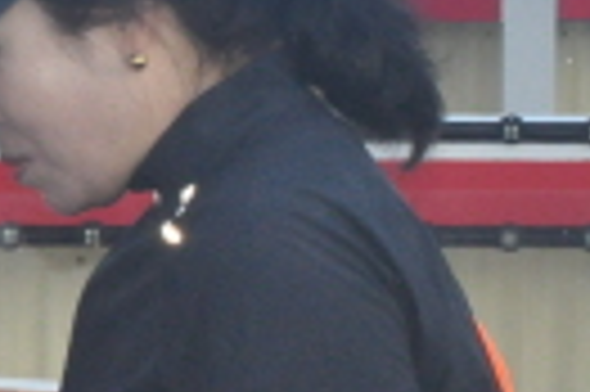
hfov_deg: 5.8
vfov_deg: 3.9
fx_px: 5778
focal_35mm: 353
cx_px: -396
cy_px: 124
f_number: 22
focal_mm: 48
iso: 1600
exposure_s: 1/200
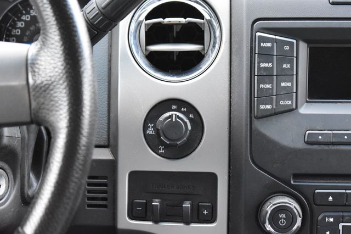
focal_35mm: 82
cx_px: 176
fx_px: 804
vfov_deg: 16.5
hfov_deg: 24.6
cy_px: 117
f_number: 5.6
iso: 3200
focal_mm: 55
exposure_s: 1/13
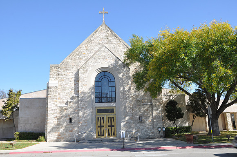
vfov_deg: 39.9
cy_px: 78
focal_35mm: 33
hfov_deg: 57.3
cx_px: 118
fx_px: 217
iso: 200
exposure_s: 1/100
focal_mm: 22
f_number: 10
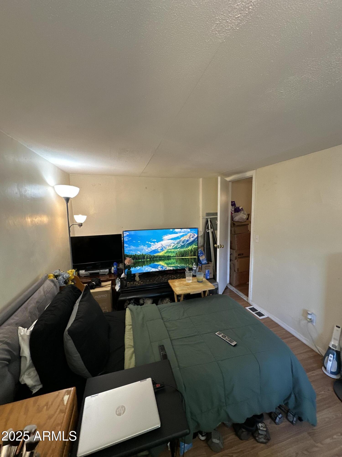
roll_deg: +1.2
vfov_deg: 102.1
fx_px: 184
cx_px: 171
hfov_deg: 85.7
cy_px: 228
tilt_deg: -5.6
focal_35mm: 14
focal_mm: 2.22
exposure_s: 1/60
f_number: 2.2
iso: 250
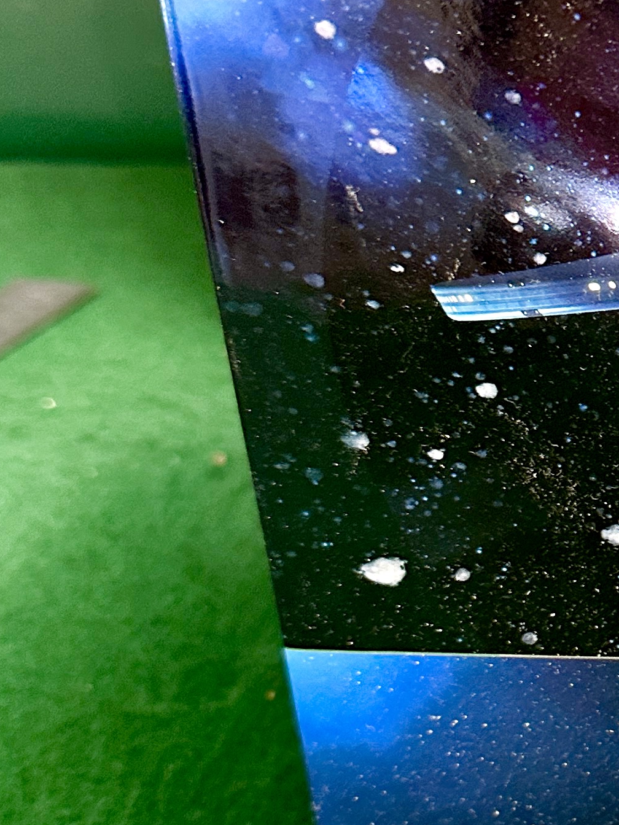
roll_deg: +0.2
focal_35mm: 72
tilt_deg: -29.9
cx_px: 866
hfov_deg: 18.6
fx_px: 1717
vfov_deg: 26.9
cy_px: 556
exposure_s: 1/50
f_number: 1.78
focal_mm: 6.86
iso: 320
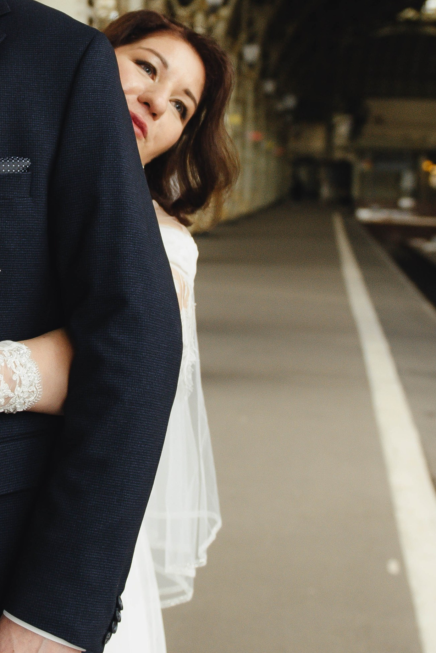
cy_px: 170
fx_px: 1362
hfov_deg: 17.7
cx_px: -7
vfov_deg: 26.7
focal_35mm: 75
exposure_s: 1/640
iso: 500
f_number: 2.8
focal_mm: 24
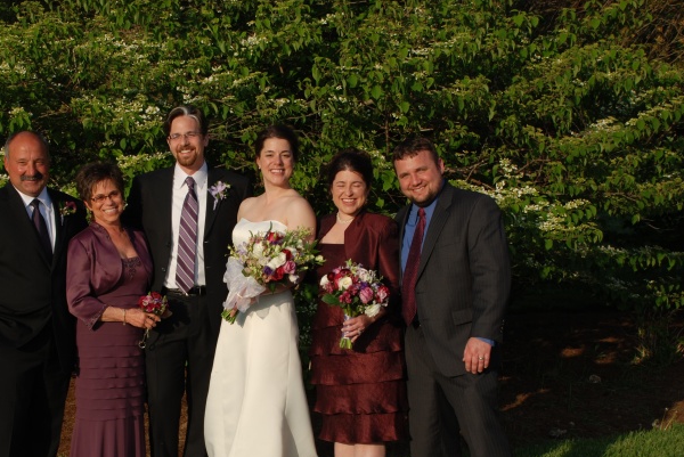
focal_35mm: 64
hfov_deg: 31.2
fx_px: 1217
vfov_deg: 21.2
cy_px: 303
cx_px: 235
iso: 100
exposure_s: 1/200
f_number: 9
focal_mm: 32
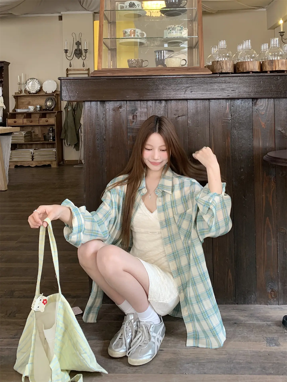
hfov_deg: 53.1
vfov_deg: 67.3
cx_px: 144
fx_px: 287
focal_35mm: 26
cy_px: 191
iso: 100
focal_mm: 4.25
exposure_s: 1/62
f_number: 1.8
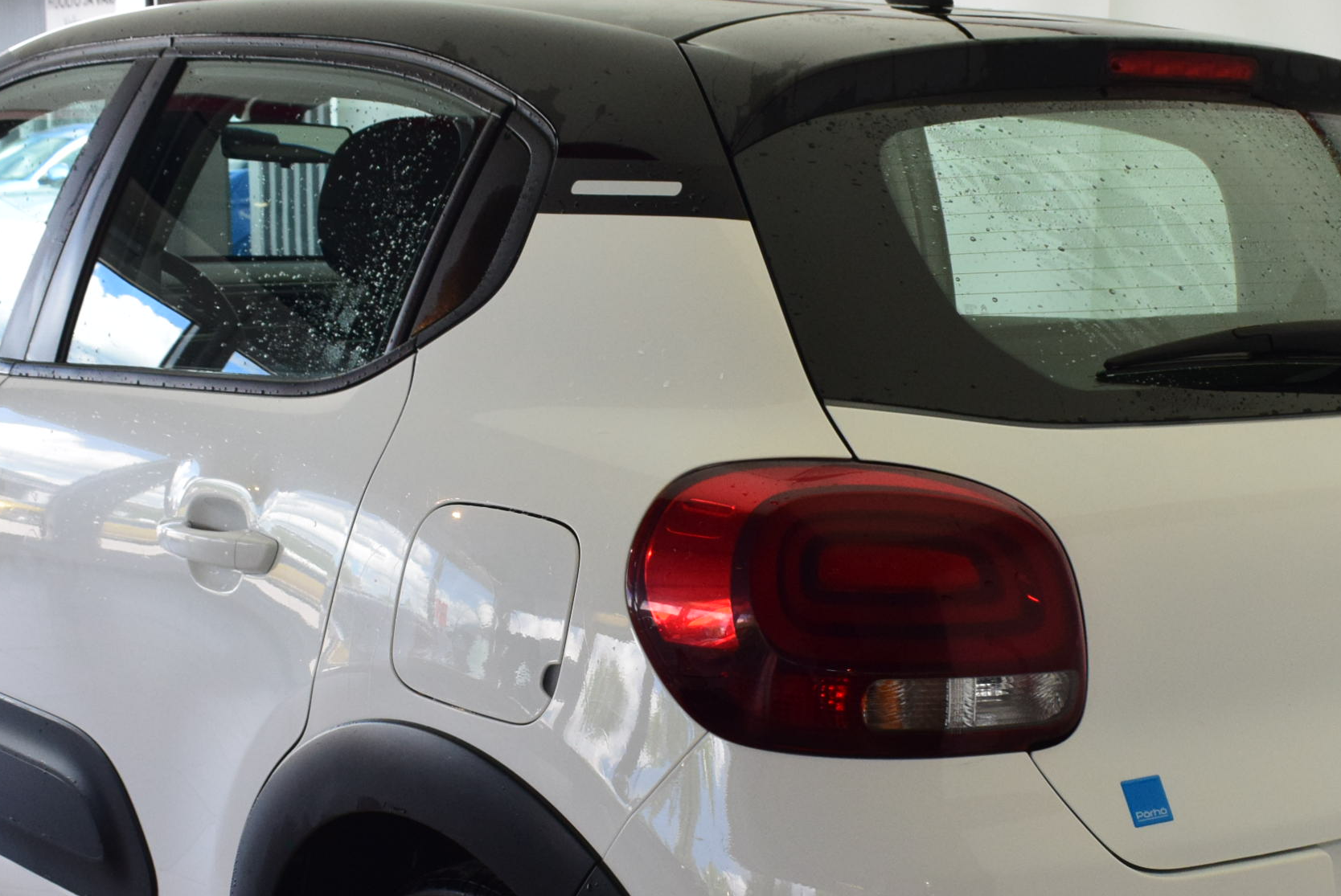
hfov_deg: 32.4
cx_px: 728
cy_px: 672
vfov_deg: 21.8
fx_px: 2307
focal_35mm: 62
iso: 1600
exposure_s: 1/320
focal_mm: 23
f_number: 9
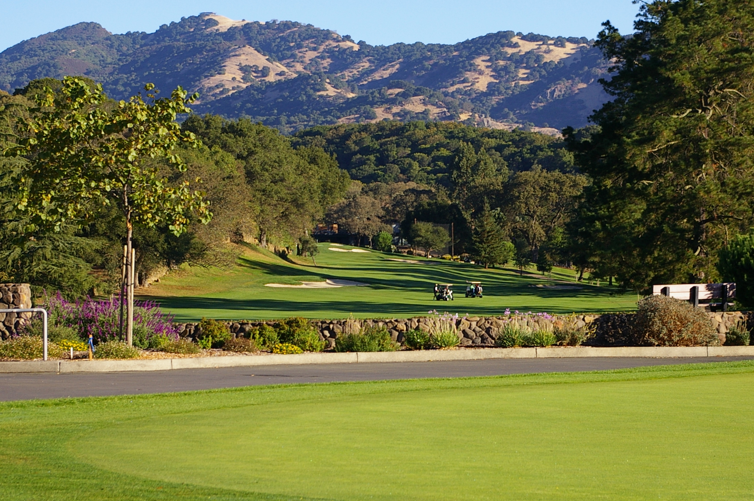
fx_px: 2505
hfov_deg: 17.1
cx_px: 407
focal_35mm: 120
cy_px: 146
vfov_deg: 11.4
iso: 200
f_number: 8
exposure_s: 1/250
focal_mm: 55
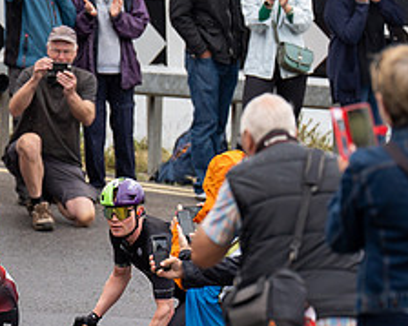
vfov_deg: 2.2
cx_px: -169
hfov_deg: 2.8
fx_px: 8304
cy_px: 183
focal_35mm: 688
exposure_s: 1/1000
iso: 320
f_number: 3.5
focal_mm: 188
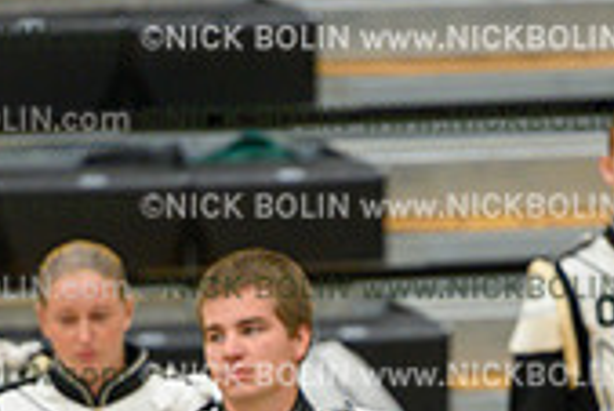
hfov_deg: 3.0
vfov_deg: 2.0
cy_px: 627
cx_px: 418
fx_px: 11693
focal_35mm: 685
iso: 1600
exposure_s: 1/320
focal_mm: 200
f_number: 2.8
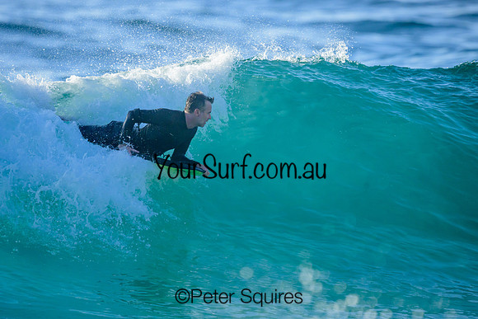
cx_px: 210
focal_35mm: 1006
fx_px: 13356
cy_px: 128
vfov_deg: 1.4
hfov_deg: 2.1
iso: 720
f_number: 6.3
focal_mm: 800
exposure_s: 1/2500
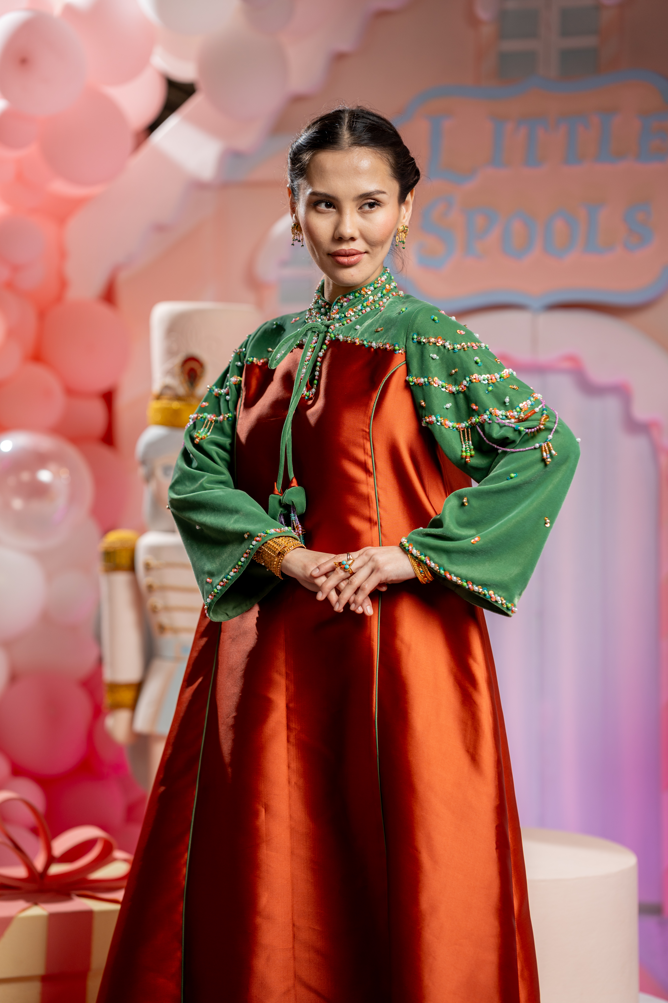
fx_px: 2366
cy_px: 502
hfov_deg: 16.1
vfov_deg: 23.9
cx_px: 334
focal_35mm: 85
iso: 160
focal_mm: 85
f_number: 2
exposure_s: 1/250
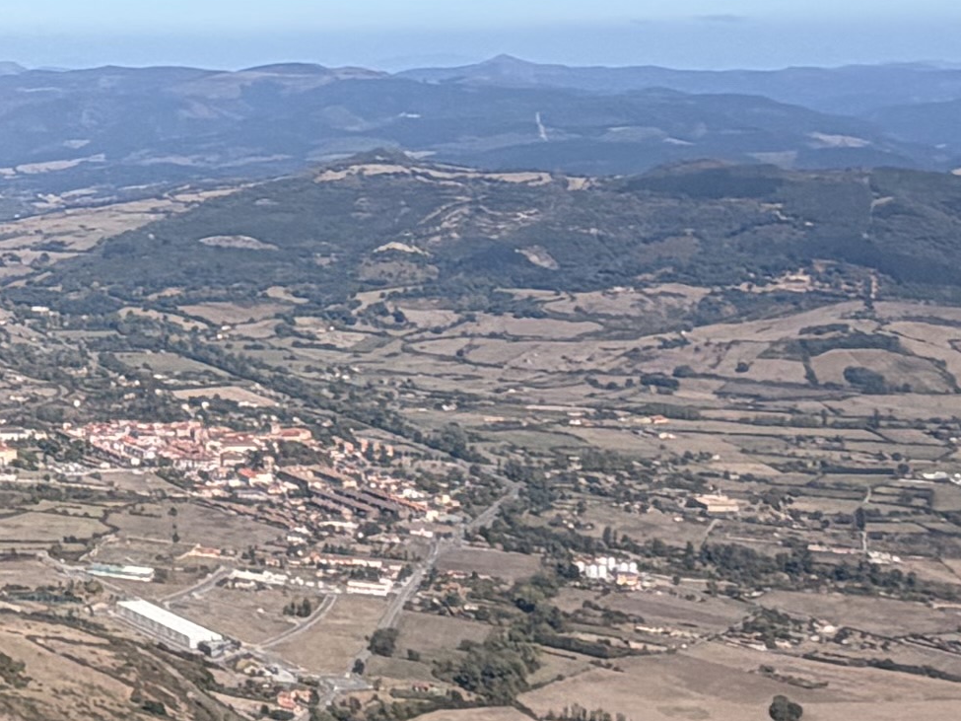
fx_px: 2276
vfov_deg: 16.8
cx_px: -624
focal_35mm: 82
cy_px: -253
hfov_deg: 19.5
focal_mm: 2.22
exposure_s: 1/1001
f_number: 2.2
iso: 20
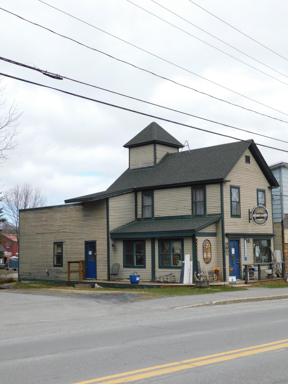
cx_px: 144
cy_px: 192
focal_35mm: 45
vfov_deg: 42.1
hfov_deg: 32.2
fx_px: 499
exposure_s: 1/640
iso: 125
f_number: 3.7
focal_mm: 8
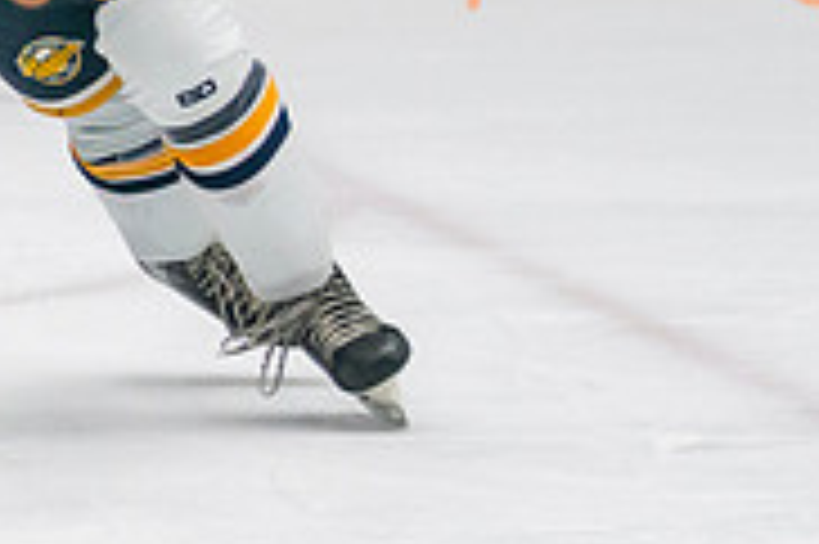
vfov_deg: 2.4
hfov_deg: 3.6
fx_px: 12842
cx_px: -562
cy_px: -261
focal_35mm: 565
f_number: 2.8
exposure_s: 1/640
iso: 1250
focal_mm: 102
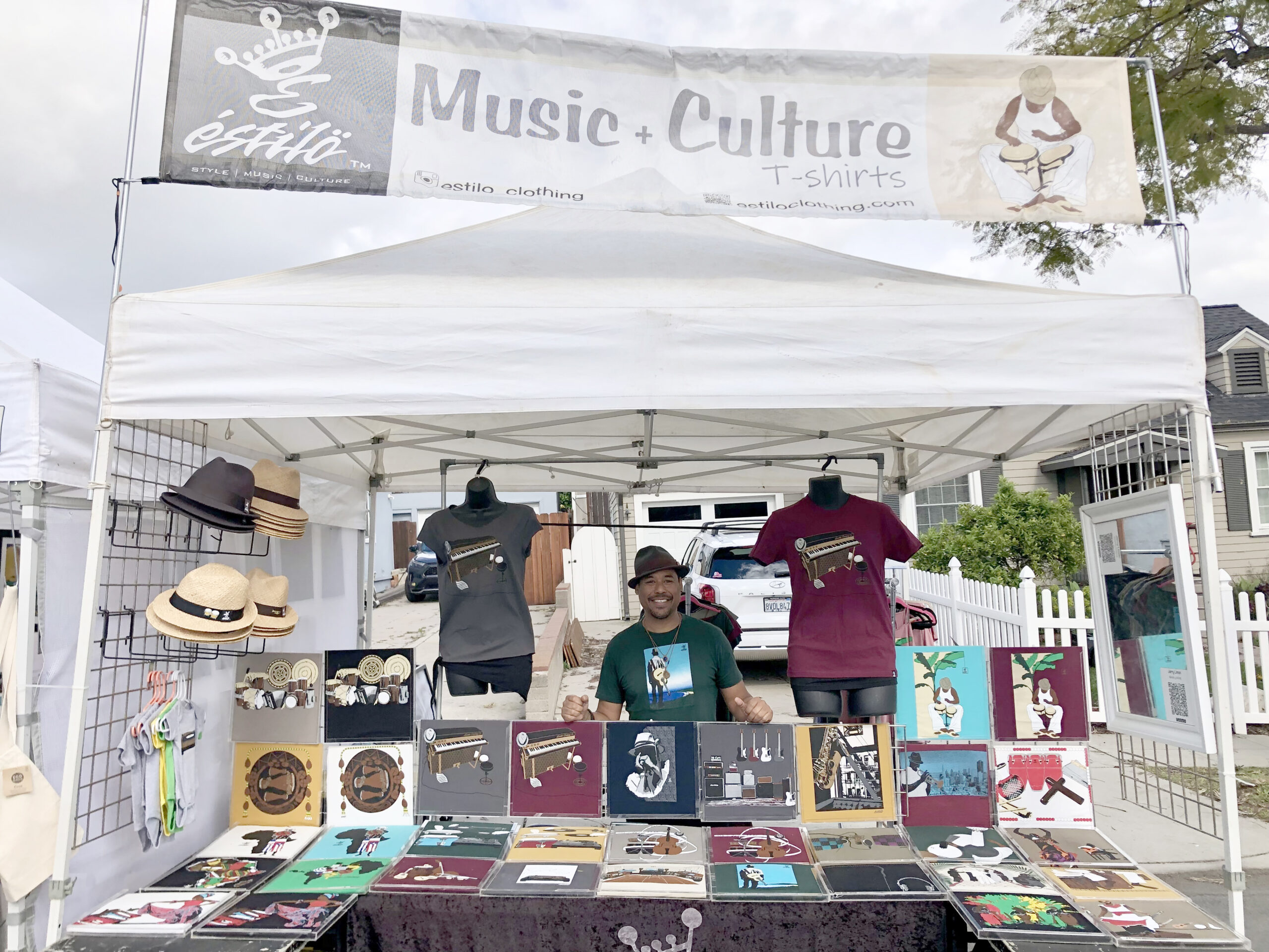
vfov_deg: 49.7
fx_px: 1026
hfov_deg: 63.4
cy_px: 476
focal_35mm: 28
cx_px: 634
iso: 20
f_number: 1.8
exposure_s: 1/1116
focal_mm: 3.99
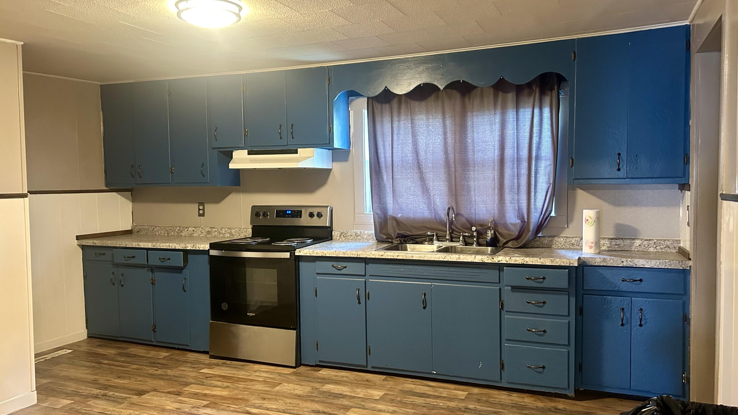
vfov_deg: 40.2
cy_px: 215
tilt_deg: -3.0
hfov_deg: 66.1
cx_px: 374
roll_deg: +0.7
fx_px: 567
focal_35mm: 29
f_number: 1.5
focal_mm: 5.7
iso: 500
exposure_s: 1/40
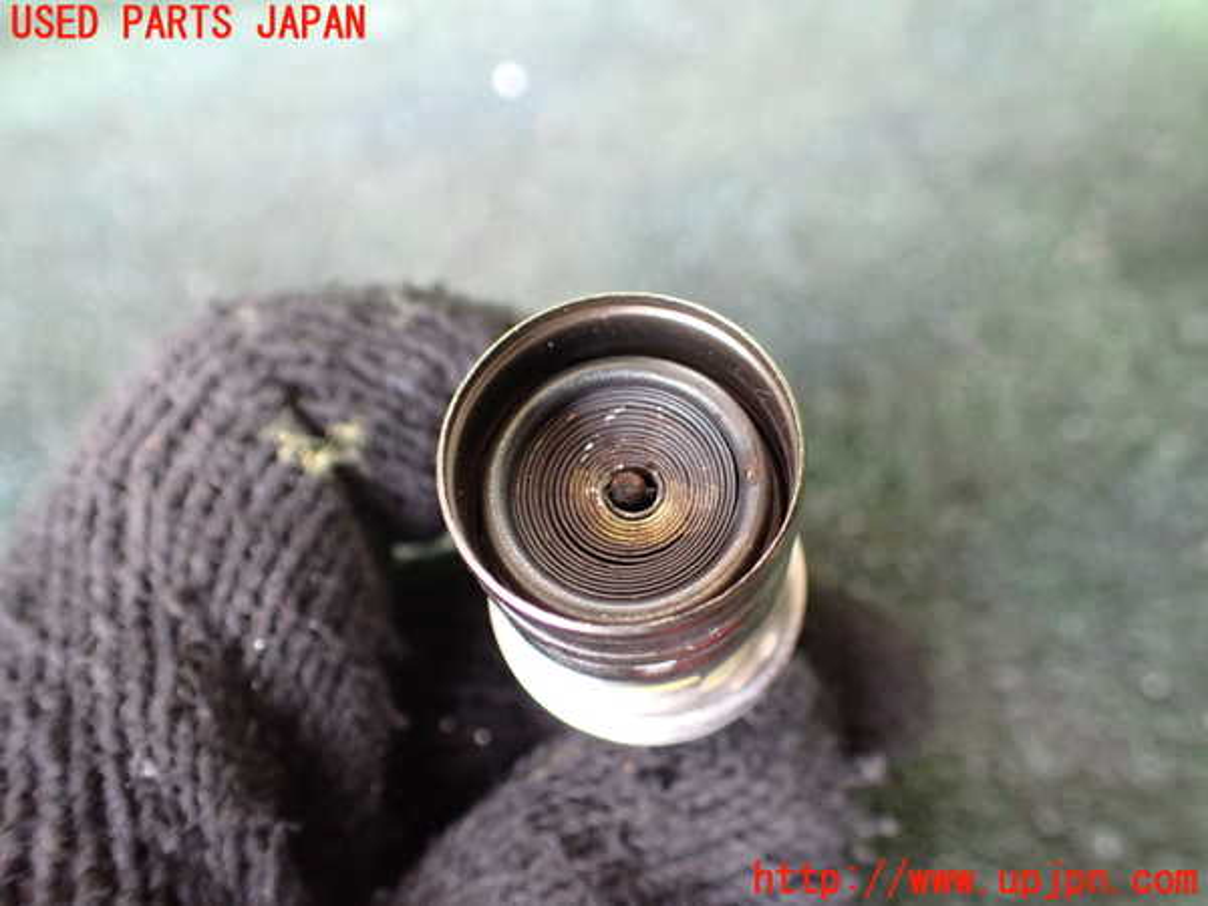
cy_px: 453
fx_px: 1047
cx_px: 604
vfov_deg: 46.8
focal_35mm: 30
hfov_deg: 60.0
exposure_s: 1/80
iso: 800
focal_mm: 5.4
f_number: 2.3
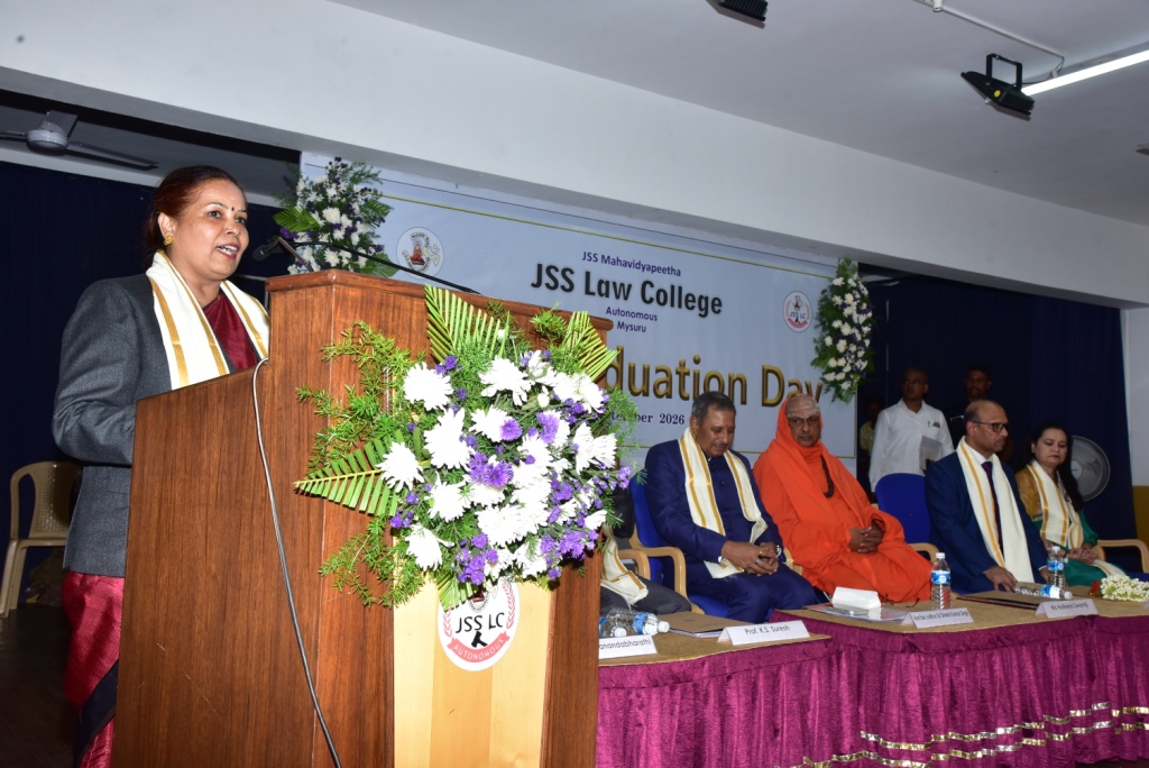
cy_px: 384
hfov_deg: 50.7
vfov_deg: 35.1
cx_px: 574
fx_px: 1213
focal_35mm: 38
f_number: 8
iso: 800
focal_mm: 38
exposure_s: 1/200
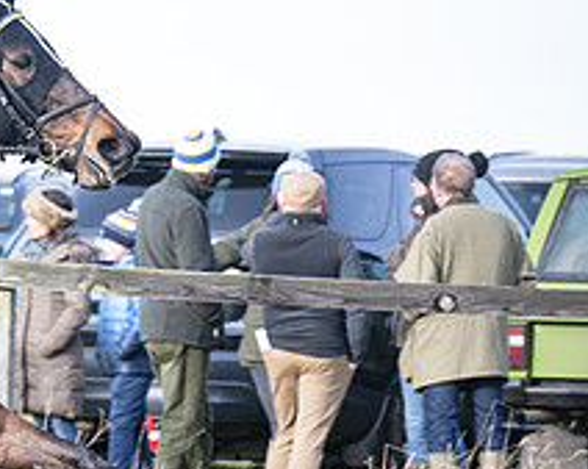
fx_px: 7073
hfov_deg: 4.8
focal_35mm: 407
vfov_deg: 3.8
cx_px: -5
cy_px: 400
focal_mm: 91
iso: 400
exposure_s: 1/1000
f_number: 4
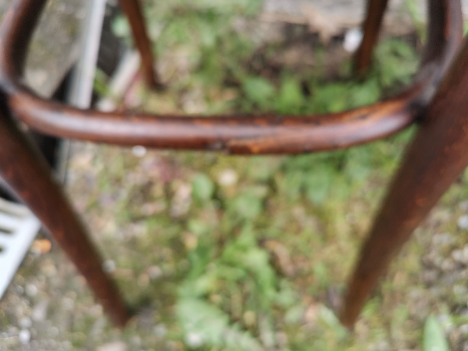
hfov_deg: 65.3
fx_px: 365
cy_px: 176
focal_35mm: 27
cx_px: 234
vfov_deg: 51.4
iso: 50
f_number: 1.8
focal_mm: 5.58
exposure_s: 1/137
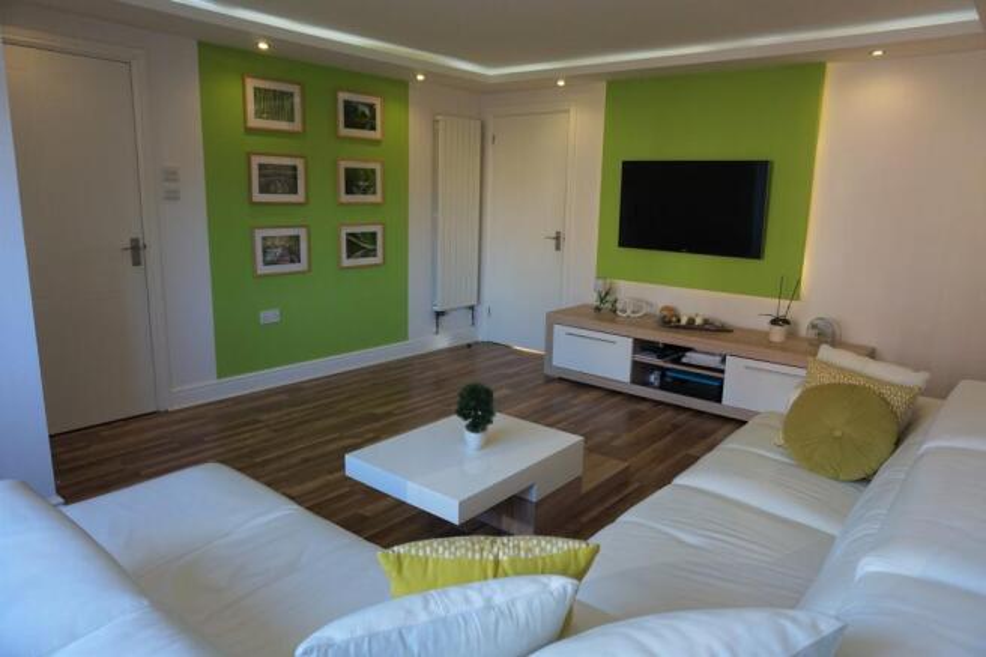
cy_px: 328
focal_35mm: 24
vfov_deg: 53.1
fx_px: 657
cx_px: 493
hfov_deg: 73.8
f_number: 4
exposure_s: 1/160
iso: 640
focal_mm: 16
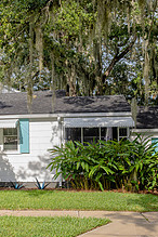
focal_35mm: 57
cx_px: 10
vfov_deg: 35.0
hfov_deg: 23.1
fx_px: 375
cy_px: 139
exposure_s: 1/200
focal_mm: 20
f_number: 5.6
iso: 100
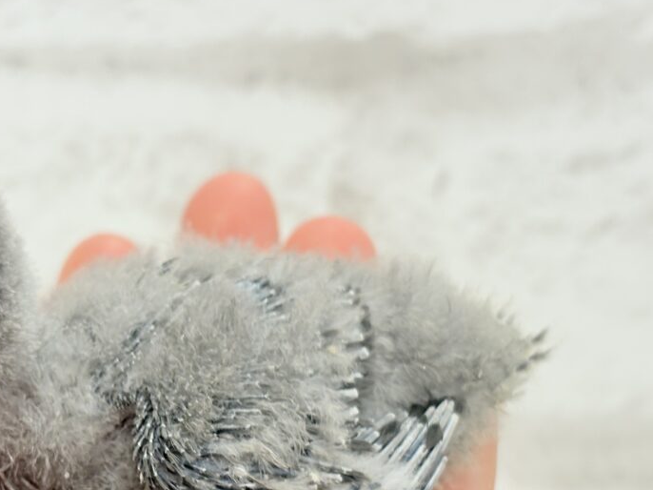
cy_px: 401
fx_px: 1716
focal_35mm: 91
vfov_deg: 16.1
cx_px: 228
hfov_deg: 21.5
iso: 50
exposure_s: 1/50
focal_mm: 5.96
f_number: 1.6
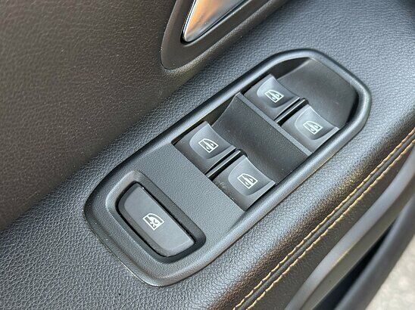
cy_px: 155
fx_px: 575
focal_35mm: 48
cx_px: 208
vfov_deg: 30.2
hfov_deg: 39.7
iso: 160
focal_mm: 6.76
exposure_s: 1/86
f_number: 1.78
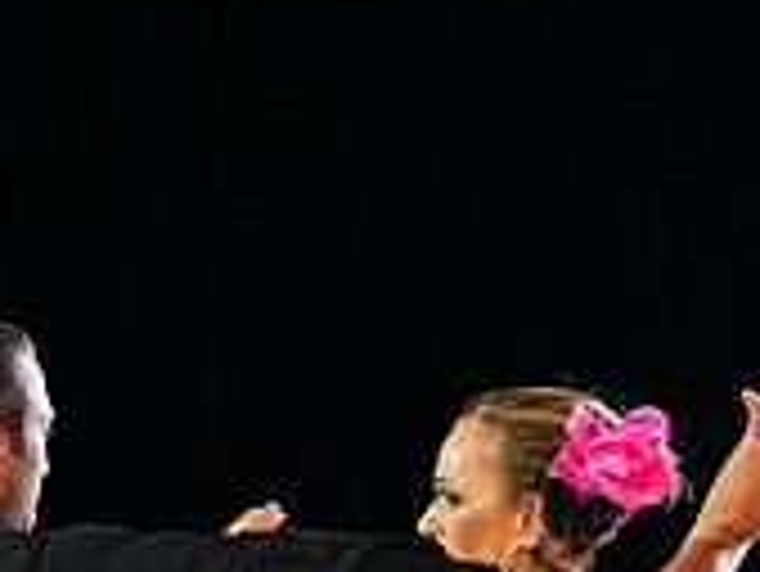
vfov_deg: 3.8
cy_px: 955
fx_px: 8547
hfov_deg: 5.1
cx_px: 272
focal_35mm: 389
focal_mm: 118
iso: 2500
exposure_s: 1/400
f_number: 4
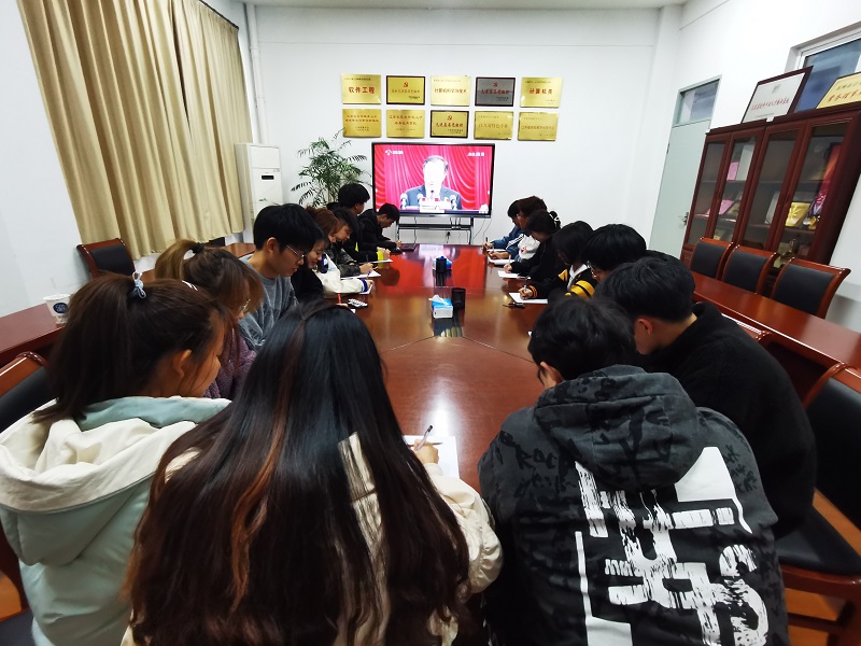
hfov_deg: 91.0
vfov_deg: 74.7
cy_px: 323
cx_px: 430
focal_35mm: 17
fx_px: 423
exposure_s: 1/25
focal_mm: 2.26
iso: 320
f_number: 2.2
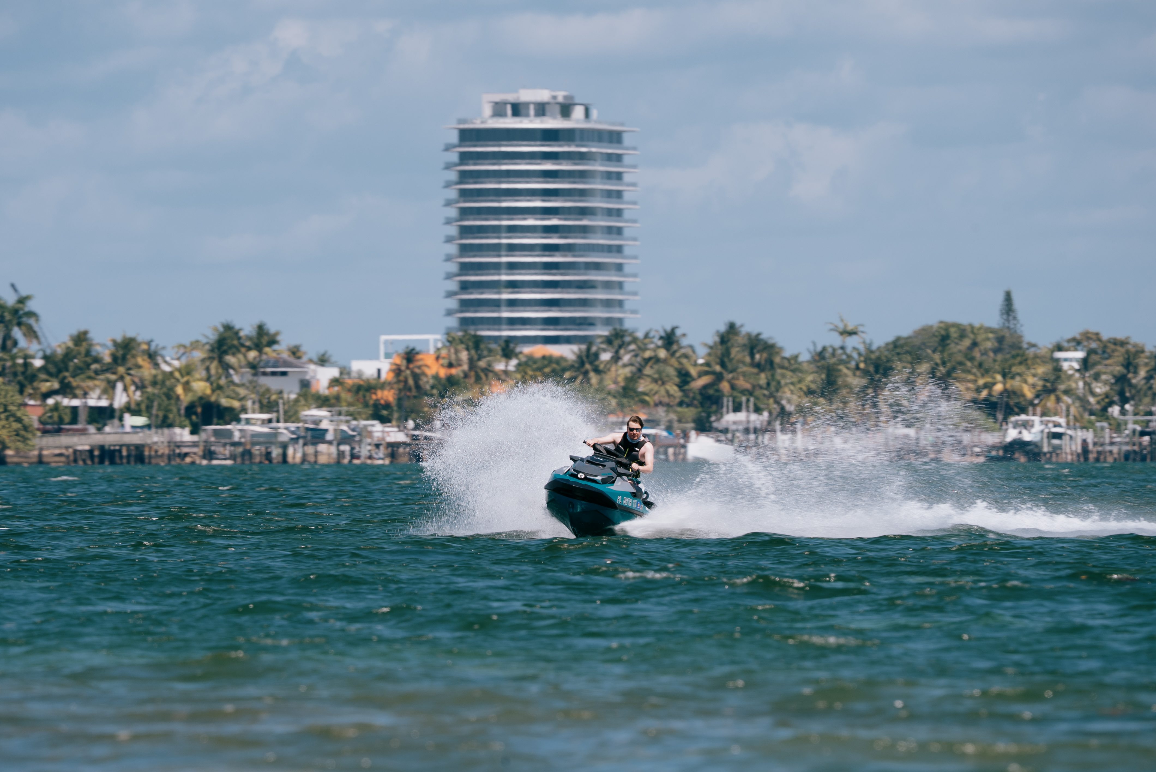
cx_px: 578
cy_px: 386
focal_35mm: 600
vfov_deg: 2.3
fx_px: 19276
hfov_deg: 3.4
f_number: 11
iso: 80
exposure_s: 1/125
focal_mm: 600
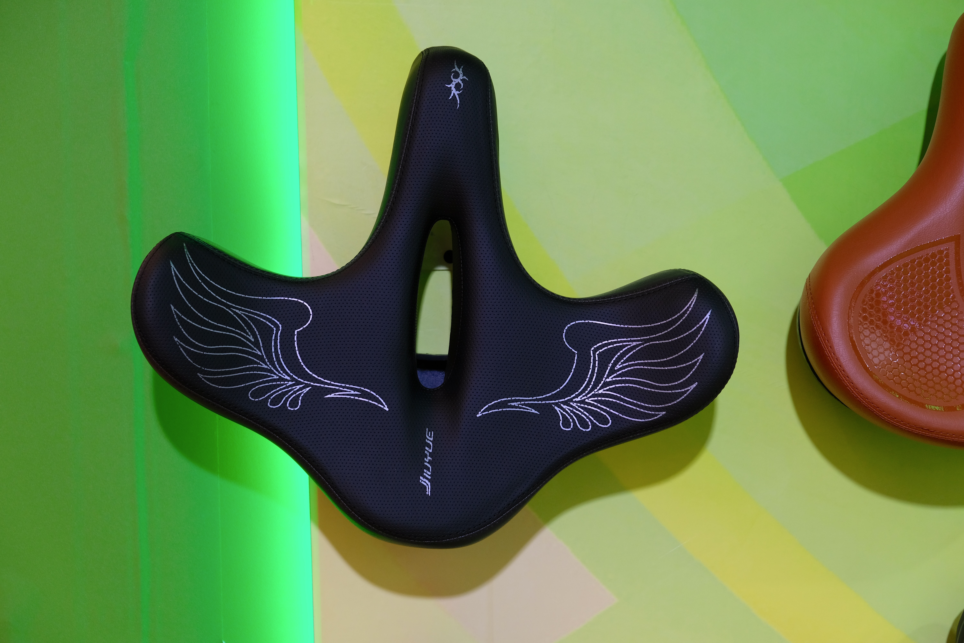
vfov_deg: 22.3
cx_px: 482
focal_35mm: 61
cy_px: 322
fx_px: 1633
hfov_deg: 32.9
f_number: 4
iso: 400
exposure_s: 1/125
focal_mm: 40.7
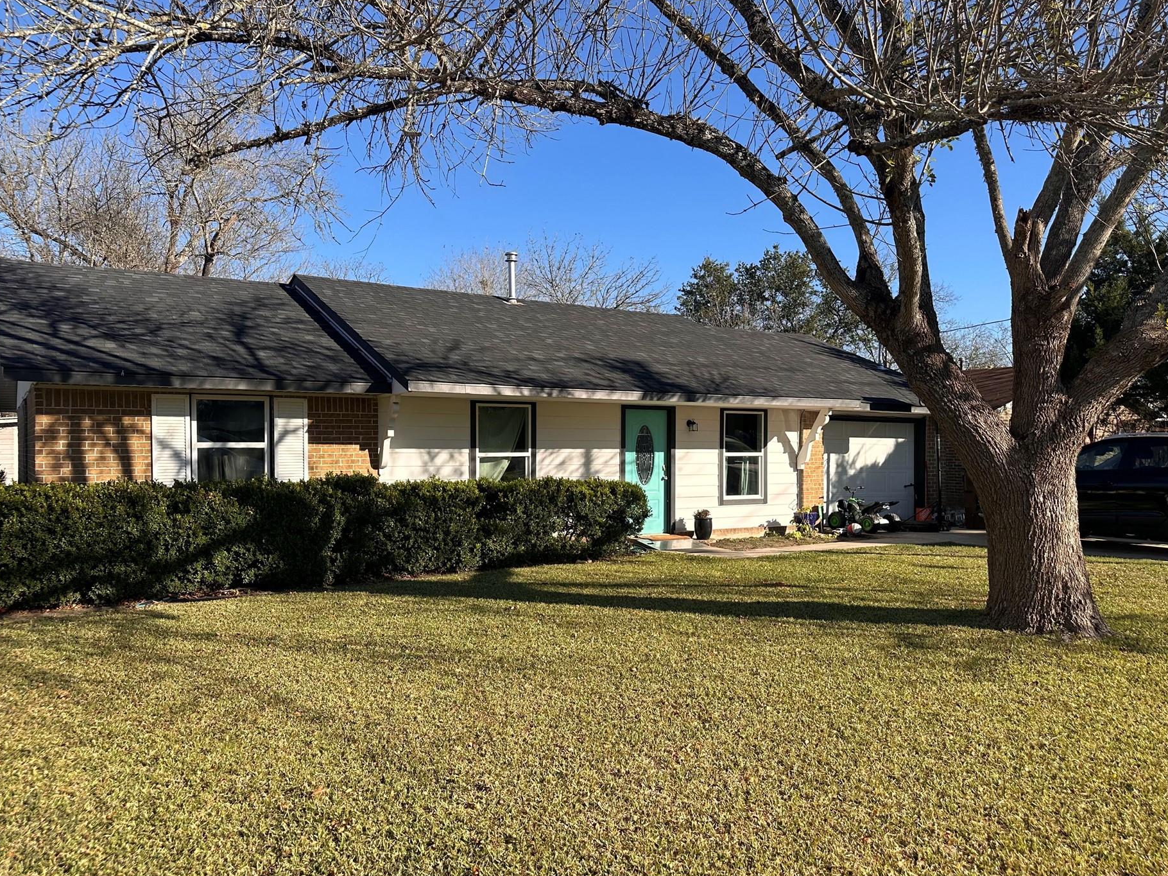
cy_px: 461
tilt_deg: -0.7
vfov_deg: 51.3
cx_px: 558
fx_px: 911
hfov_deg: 65.3
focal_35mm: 27
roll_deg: +0.0
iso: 80
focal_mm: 6.86
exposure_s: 1/2967
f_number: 1.78
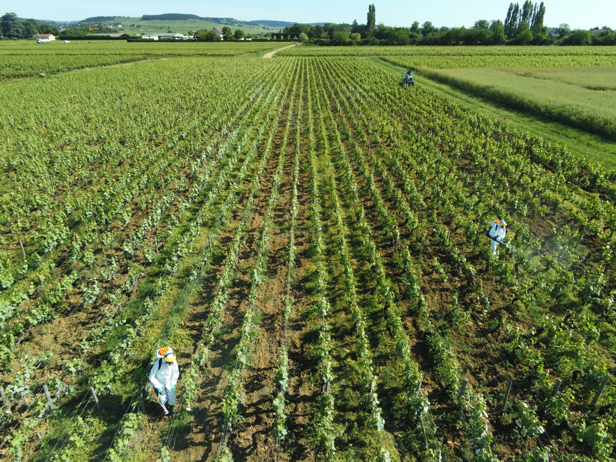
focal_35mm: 23
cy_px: 231
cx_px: 308
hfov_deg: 73.9
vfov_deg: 58.9
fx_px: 409
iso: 196
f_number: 2.4
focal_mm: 4
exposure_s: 1/1923
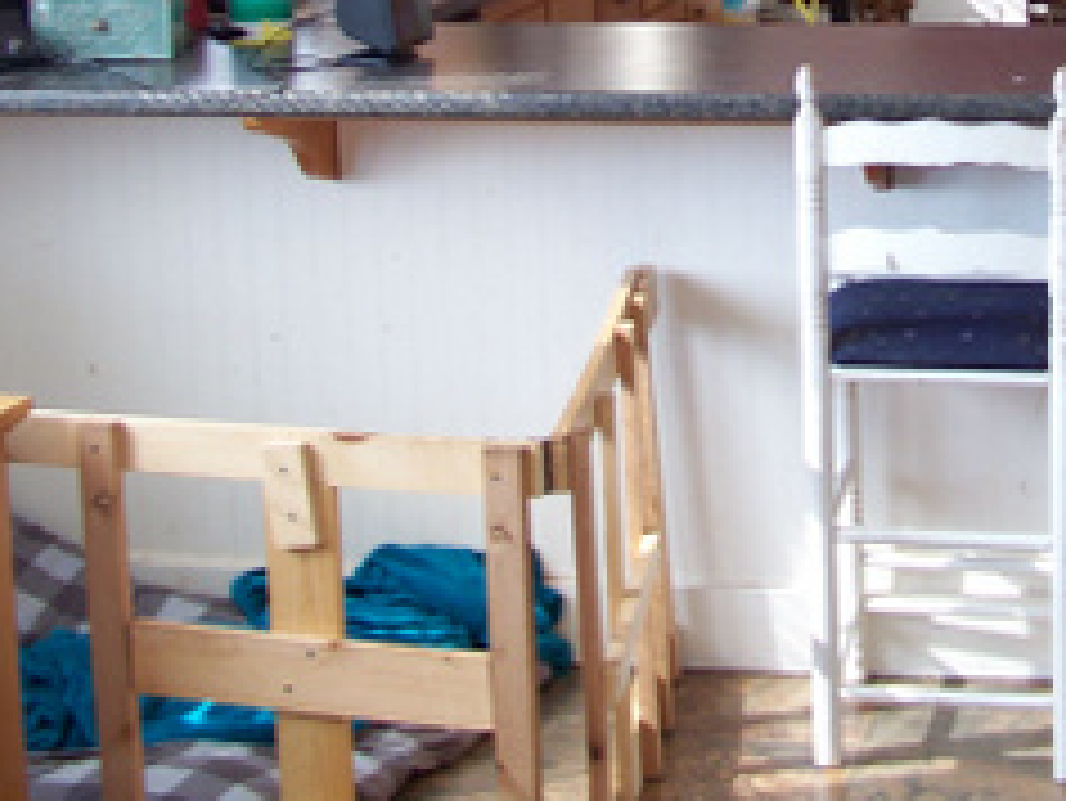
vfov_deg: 16.2
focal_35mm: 89
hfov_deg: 21.7
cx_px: 846
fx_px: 2742
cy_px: -45
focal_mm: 5.85
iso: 64
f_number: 2.8
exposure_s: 1/40
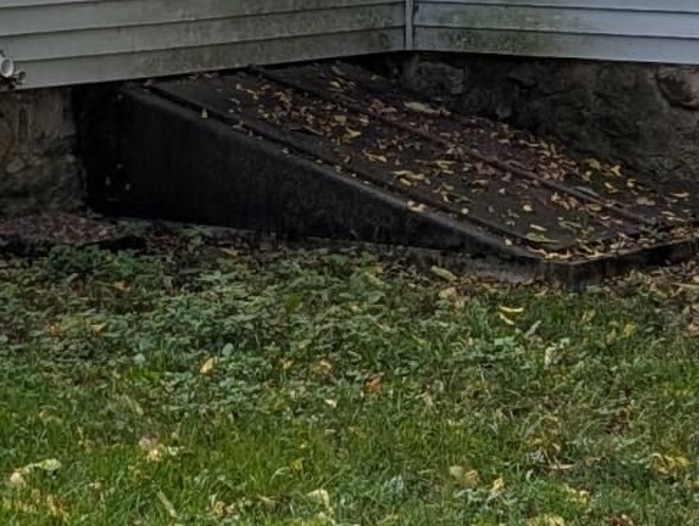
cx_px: 32
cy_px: -82
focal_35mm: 148
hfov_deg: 13.2
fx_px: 2993
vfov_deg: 9.9
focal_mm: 6.9
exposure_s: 1/373
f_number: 1.68
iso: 23
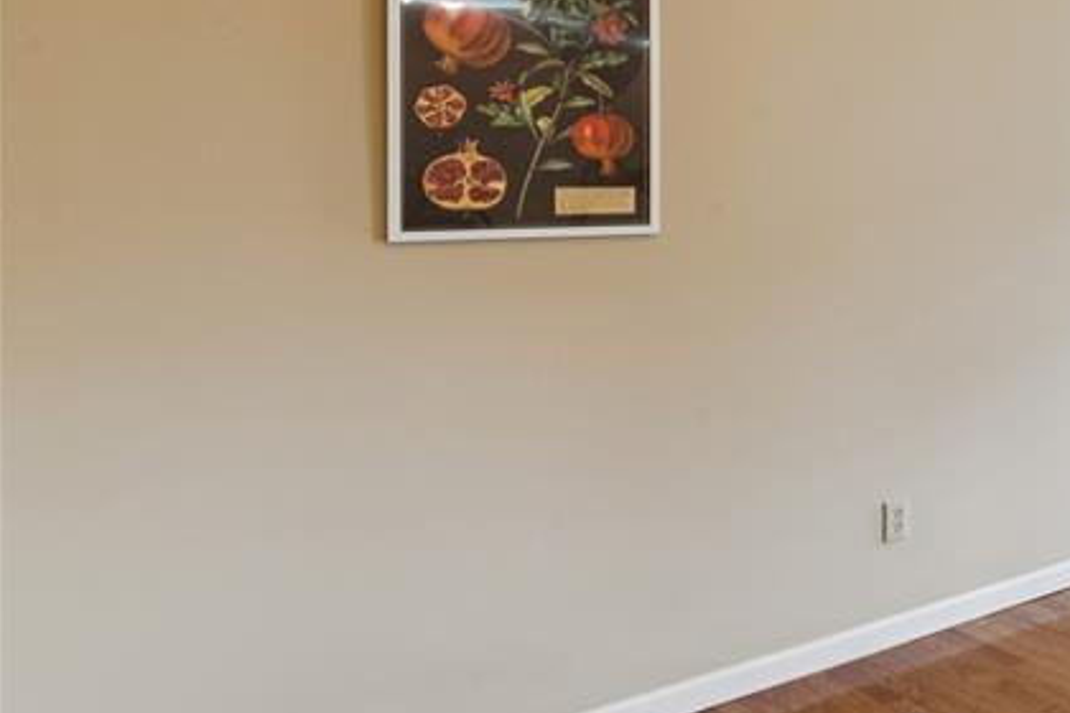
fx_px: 1166
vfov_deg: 33.5
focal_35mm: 39
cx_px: 1302
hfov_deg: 36.9
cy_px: 196
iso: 200
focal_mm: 16.1
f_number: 13
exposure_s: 1/8
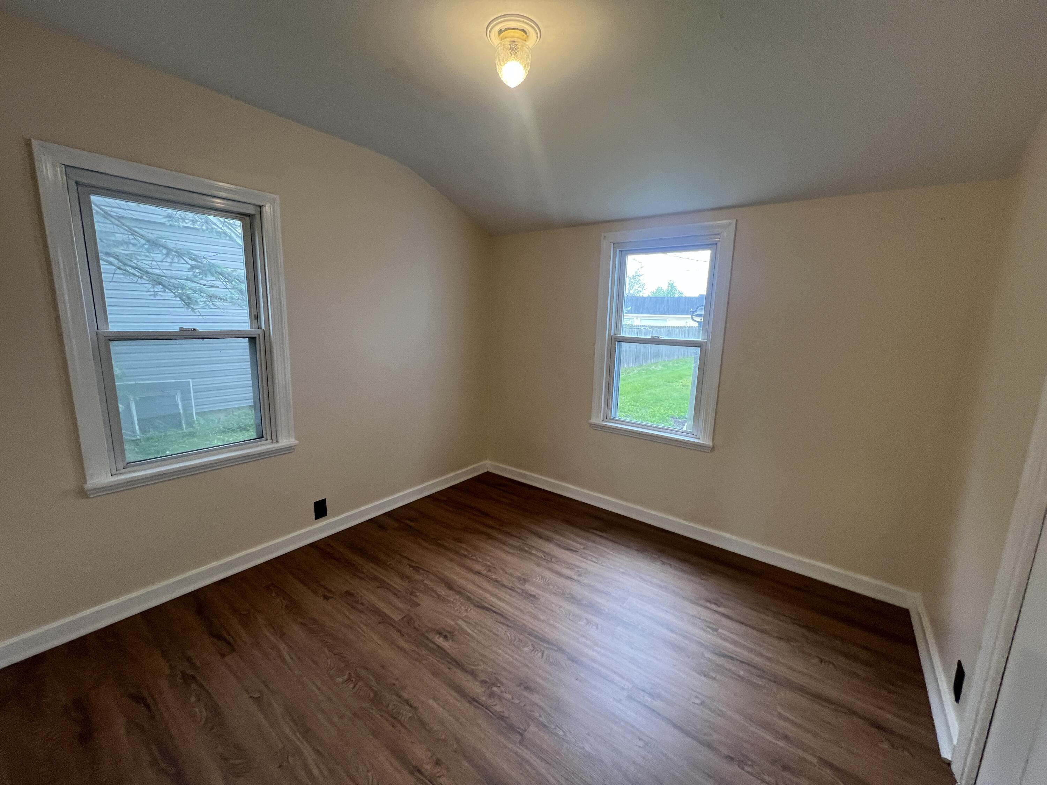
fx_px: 393
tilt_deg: -9.3
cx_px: 524
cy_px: 392
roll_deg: -1.7
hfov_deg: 106.2
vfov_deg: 89.9
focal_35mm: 13
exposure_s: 1/120
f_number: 1.8
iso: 200
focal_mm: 1.57
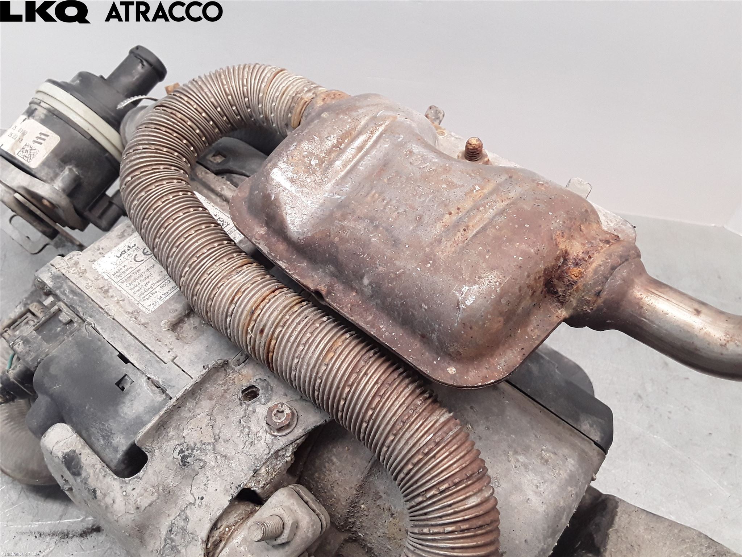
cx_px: 371
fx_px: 600
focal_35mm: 28
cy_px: 278
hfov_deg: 63.4
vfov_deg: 49.7
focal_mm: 2.91
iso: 100
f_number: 1.9
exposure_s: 1/100
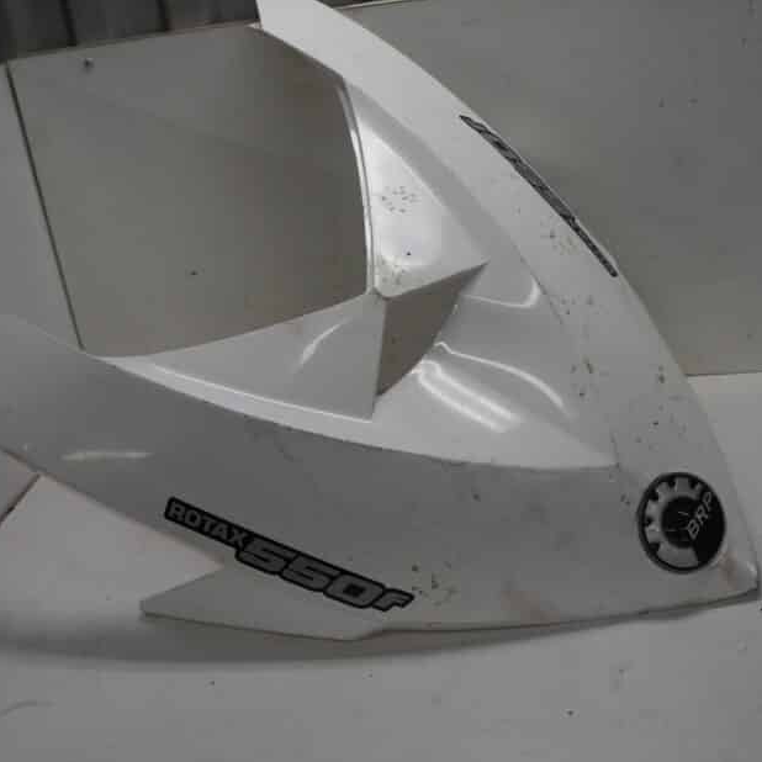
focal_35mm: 38
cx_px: 363
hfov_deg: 43.8
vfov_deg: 43.8
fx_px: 946
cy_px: 361
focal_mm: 18
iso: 100
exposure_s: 1/160
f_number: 4
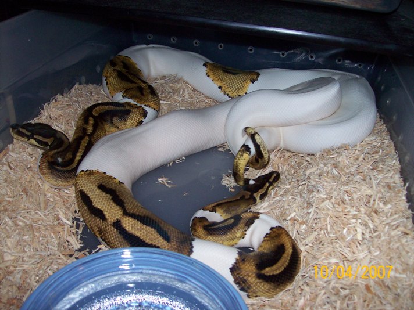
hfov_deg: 51.4
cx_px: 207
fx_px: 431
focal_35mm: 36
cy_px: 155
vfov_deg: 39.7
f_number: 2.7
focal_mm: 6
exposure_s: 1/64
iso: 80
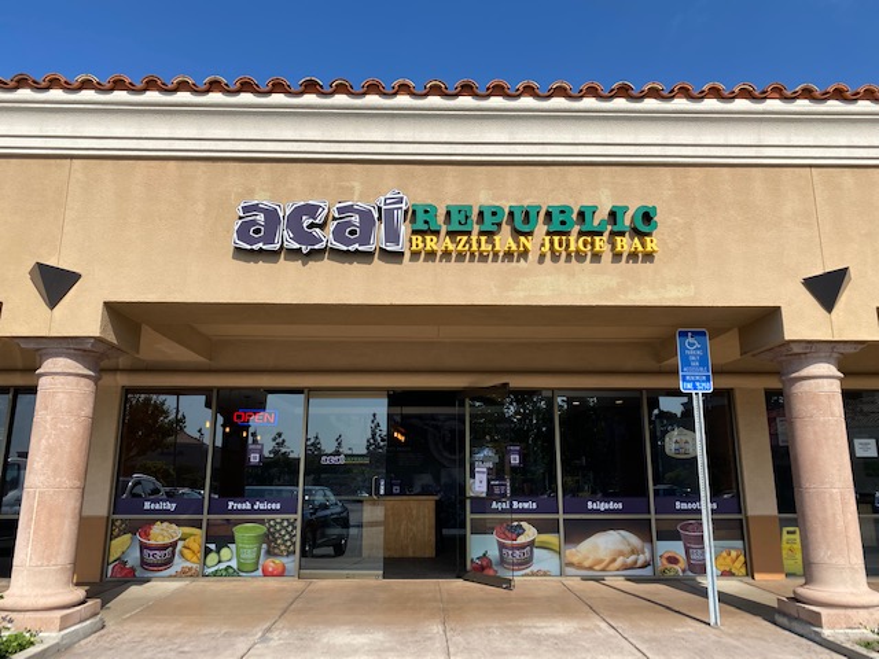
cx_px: 440
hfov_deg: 67.3
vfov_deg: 53.1
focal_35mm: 26
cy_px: 330
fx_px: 660
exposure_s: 1/2890
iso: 32
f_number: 1.8
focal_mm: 4.25
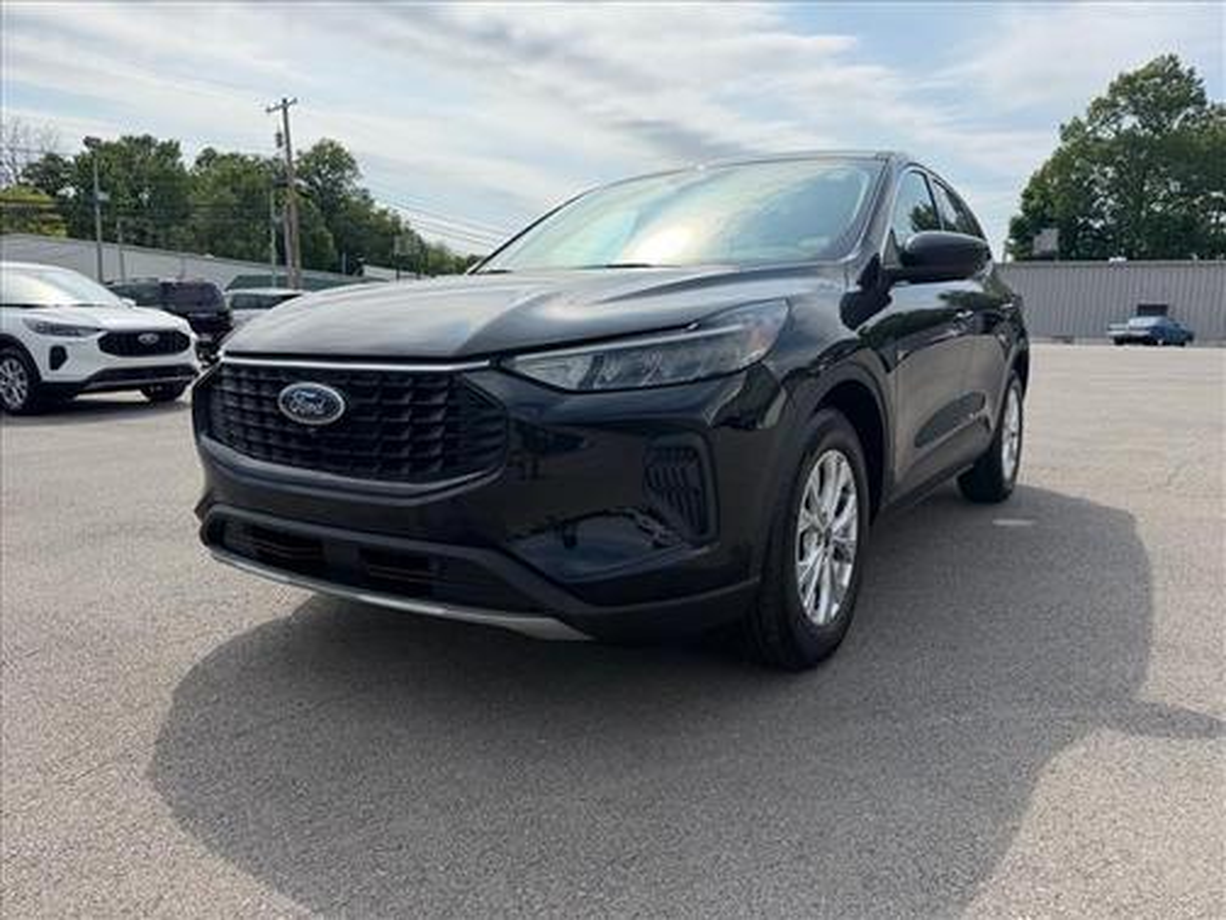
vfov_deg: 56.8
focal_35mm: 24
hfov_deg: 71.6
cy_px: 460
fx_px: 850
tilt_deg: -7.7
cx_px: 613
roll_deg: -1.7
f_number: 1.78
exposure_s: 1/7353
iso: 100
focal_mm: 6.76
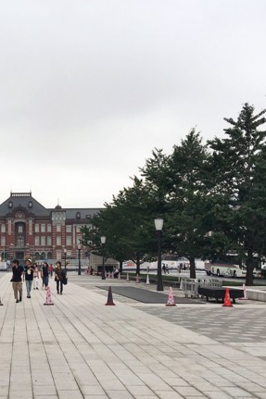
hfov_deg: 23.3
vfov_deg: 35.6
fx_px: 621
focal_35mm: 56
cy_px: 229
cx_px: 9
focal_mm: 4.15
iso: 25
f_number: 2.2
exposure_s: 1/1451
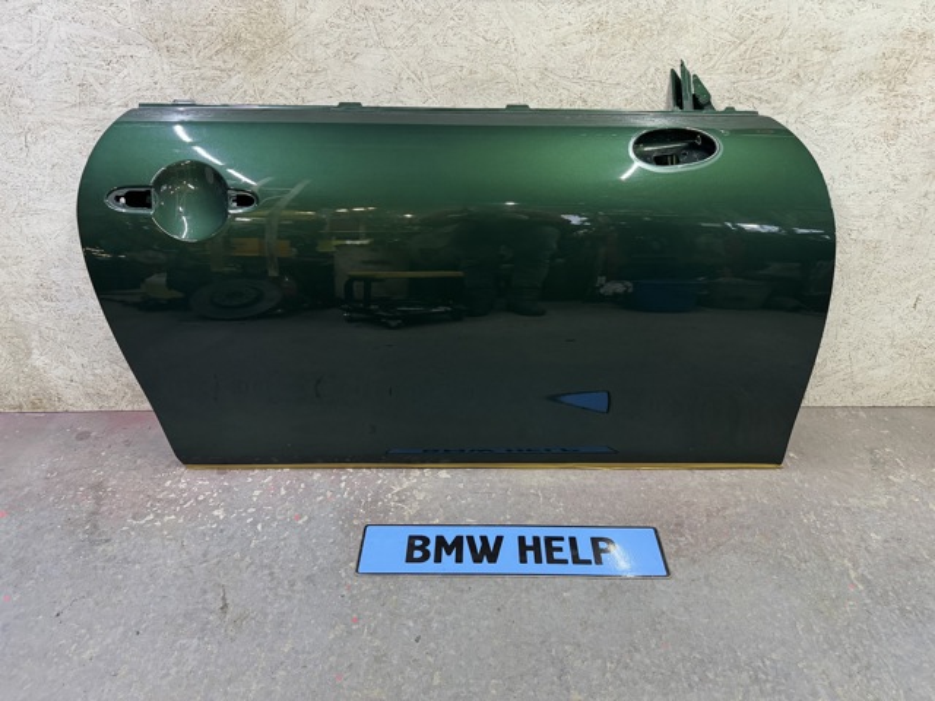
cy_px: 350
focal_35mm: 24
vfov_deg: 56.8
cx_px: 468
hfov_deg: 71.6
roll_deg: +0.3
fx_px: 648
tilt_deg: -32.3
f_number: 1.78
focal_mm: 6.76
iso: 400
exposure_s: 1/53
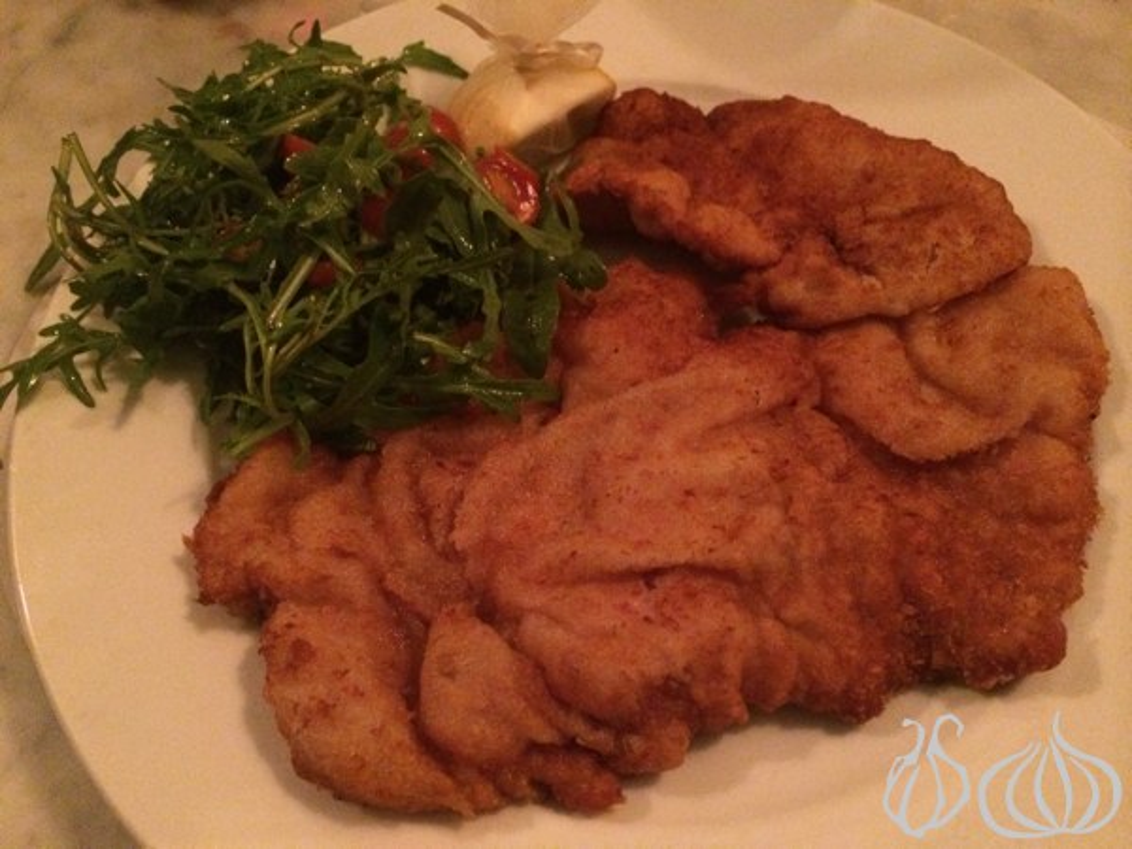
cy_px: 424
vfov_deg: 46.8
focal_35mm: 30
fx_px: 981
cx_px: 566
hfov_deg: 60.0
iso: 800
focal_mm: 4.12
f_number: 2.2
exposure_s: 1/15
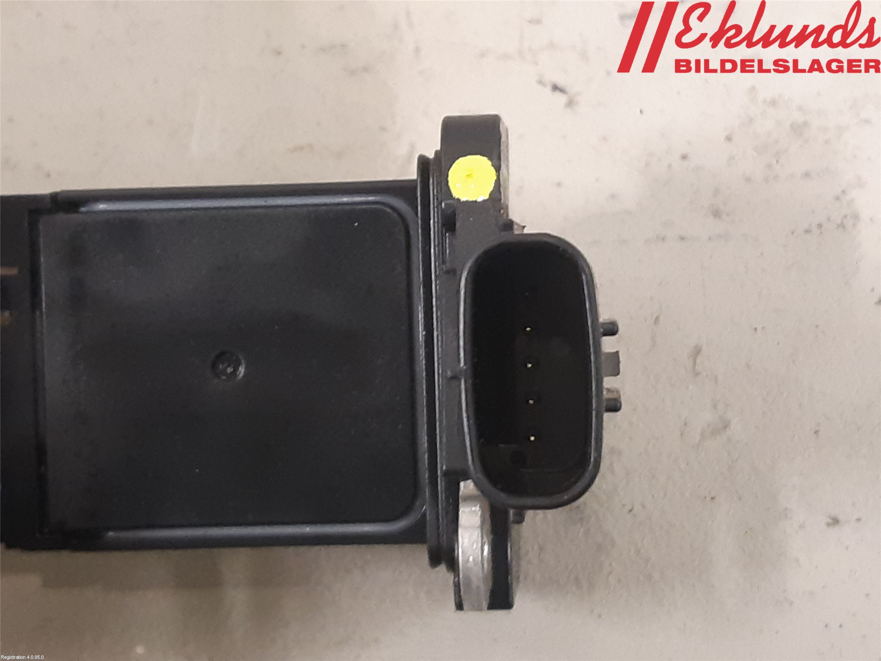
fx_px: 662
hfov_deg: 67.3
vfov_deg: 53.1
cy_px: 330
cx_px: 440
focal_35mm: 26
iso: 250
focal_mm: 3.93
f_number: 1.7
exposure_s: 1/25
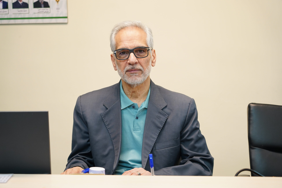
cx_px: 141
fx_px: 634
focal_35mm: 81
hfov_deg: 25.1
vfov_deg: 16.9
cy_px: 94
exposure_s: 1/100
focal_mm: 81
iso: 1600
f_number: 4
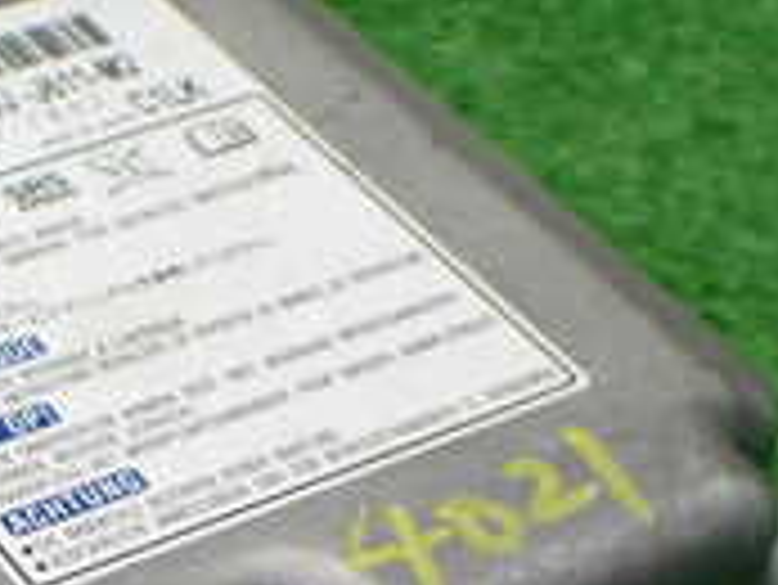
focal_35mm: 111
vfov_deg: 13.1
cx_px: -90
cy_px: 612
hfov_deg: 17.1
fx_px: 2496
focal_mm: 5.79
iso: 320
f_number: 2.4
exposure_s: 1/125
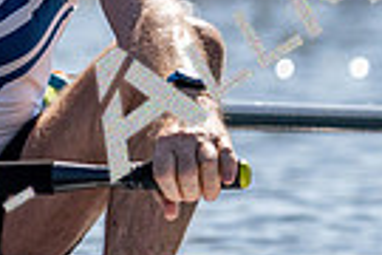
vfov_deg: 1.1
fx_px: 13242
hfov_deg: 1.7
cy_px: -86
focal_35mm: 1248
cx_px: -147
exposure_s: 1/2000
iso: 320
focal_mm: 291
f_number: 5.6
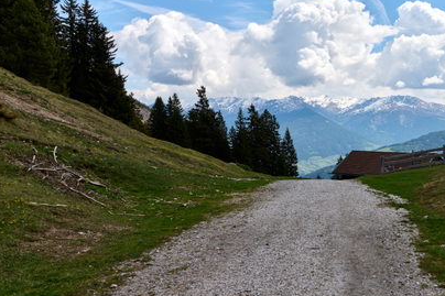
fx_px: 470
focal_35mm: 38
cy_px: 135
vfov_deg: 35.0
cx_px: 349
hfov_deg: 48.2
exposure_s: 1/800
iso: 200
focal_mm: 24
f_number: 6.3
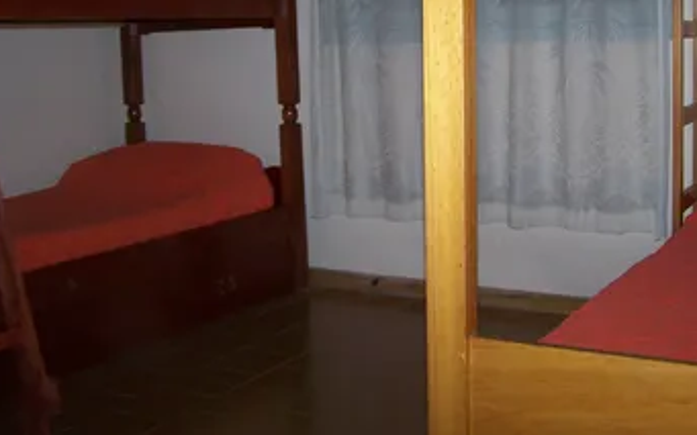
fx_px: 988
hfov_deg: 38.6
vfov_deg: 24.6
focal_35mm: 52
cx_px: 439
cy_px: 108
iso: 80
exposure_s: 1/60
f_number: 2.8
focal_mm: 6.3
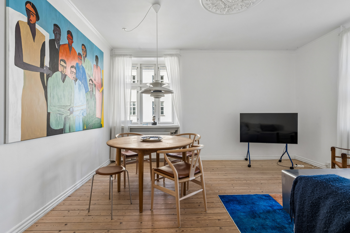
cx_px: 175
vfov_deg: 70.4
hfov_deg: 93.3
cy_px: 116
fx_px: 165
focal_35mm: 17
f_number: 11
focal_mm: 17
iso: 800
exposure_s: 1/20
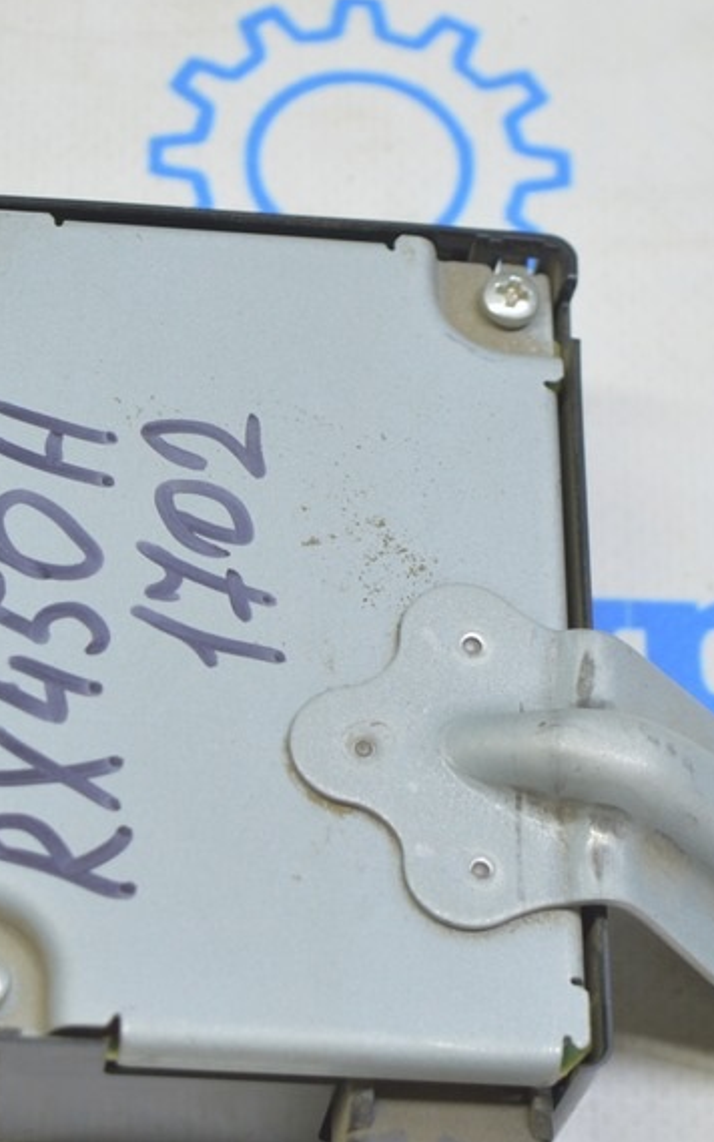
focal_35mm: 132
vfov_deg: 15.8
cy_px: 575
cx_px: 215
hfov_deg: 9.9
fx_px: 4107
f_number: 5.6
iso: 400
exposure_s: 1/20
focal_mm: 48
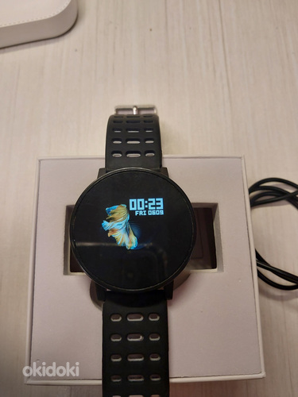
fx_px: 344
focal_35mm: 30
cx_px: 149
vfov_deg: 60.0
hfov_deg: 46.8
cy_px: 198
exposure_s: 1/60
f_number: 1.8
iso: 125
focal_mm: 4.6
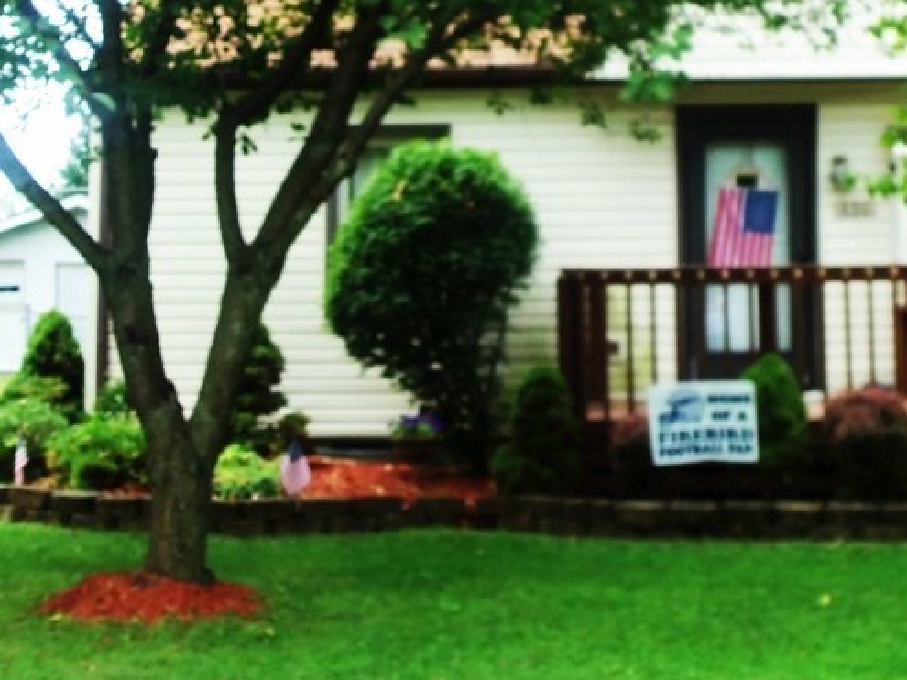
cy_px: 189
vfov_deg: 24.2
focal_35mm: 60
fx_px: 1572
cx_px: 645
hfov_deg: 31.8
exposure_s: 1/125
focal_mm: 5.2
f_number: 3.4
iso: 80
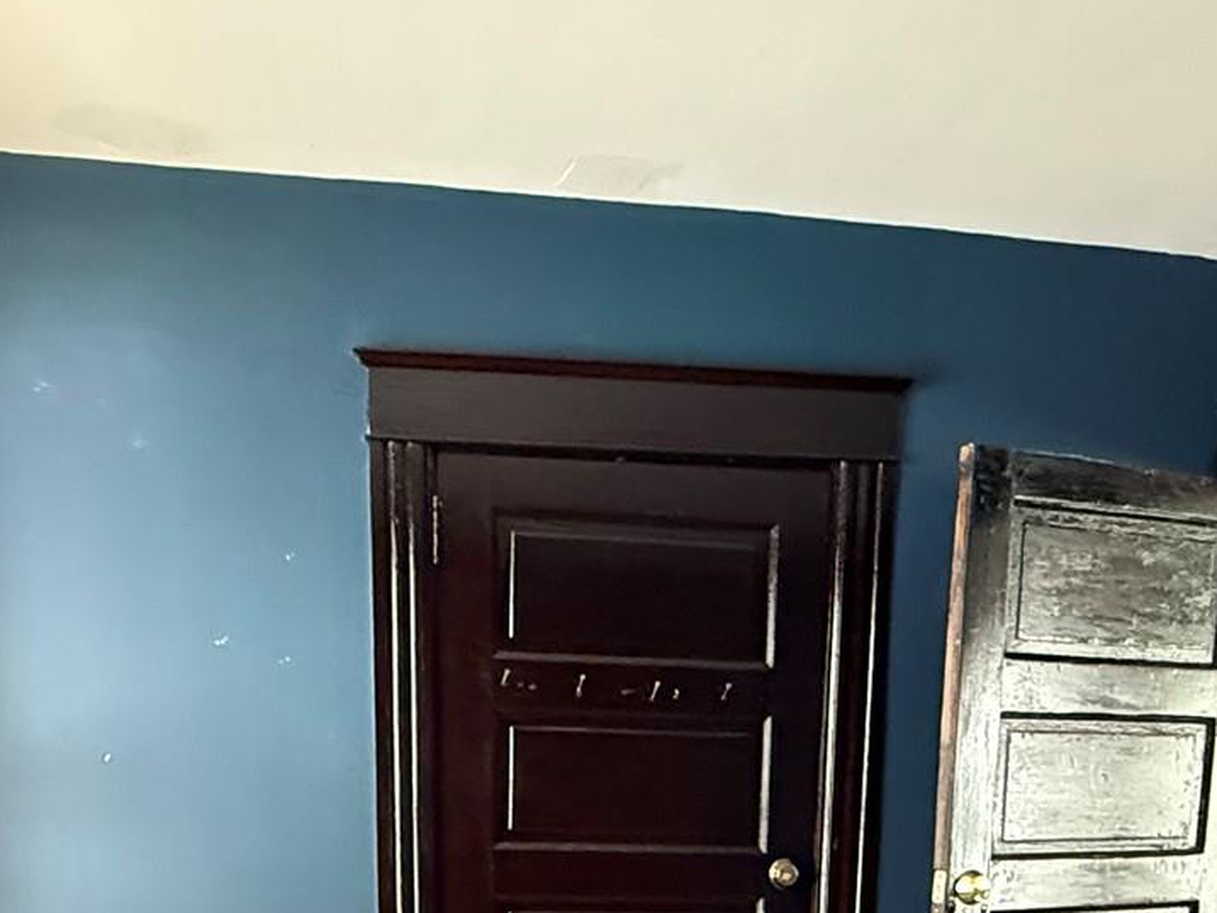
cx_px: 599
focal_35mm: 40
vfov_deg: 30.6
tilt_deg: -9.4
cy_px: 1091
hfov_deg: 46.8
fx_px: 1407
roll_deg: -0.1
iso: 800
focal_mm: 2.22
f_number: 2.2
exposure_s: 1/60
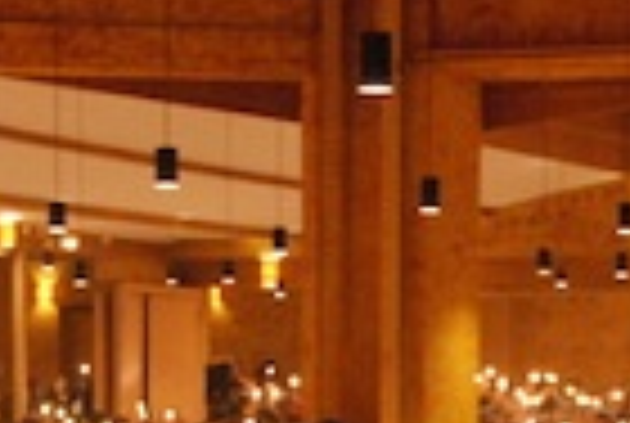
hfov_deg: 9.3
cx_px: 418
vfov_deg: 6.2
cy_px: 646
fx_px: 3858
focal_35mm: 220
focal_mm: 32
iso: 1600
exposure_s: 1/2.5
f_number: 5.6
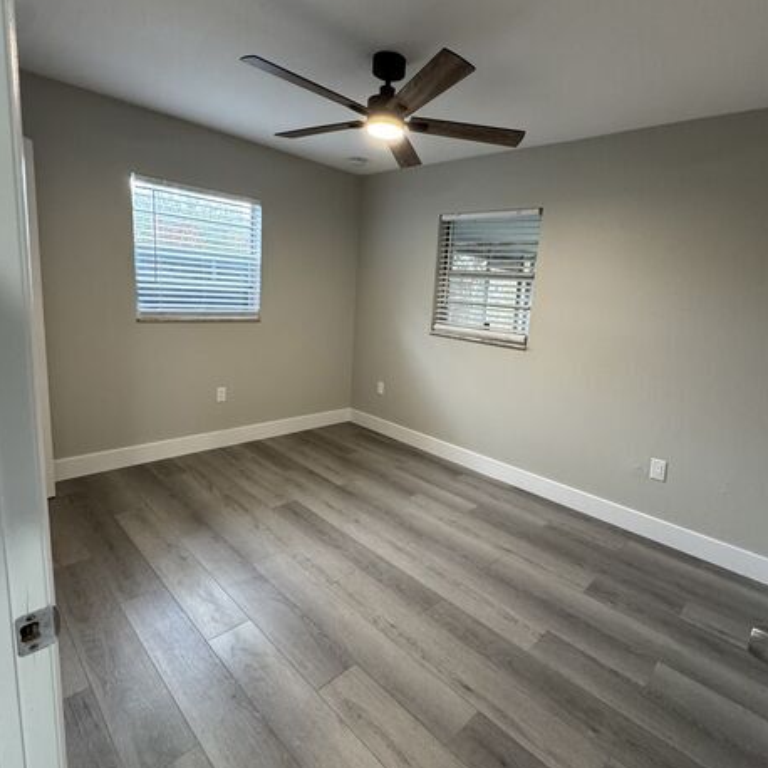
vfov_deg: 80.7
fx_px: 452
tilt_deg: -10.3
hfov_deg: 80.6
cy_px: 371
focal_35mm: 18
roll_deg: -4.1
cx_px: 413
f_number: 2.2
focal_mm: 2.22
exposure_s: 1/60
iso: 400
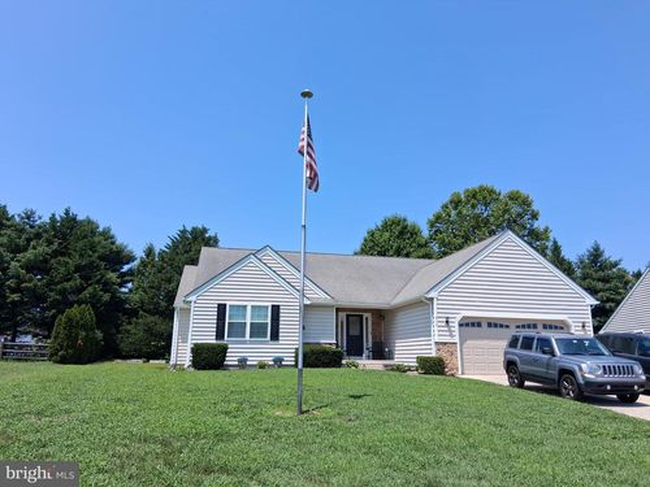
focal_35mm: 26
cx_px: 325
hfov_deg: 67.3
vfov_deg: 53.1
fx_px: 488
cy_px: 244
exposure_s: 1/569
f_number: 1.8
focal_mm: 3.98
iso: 25
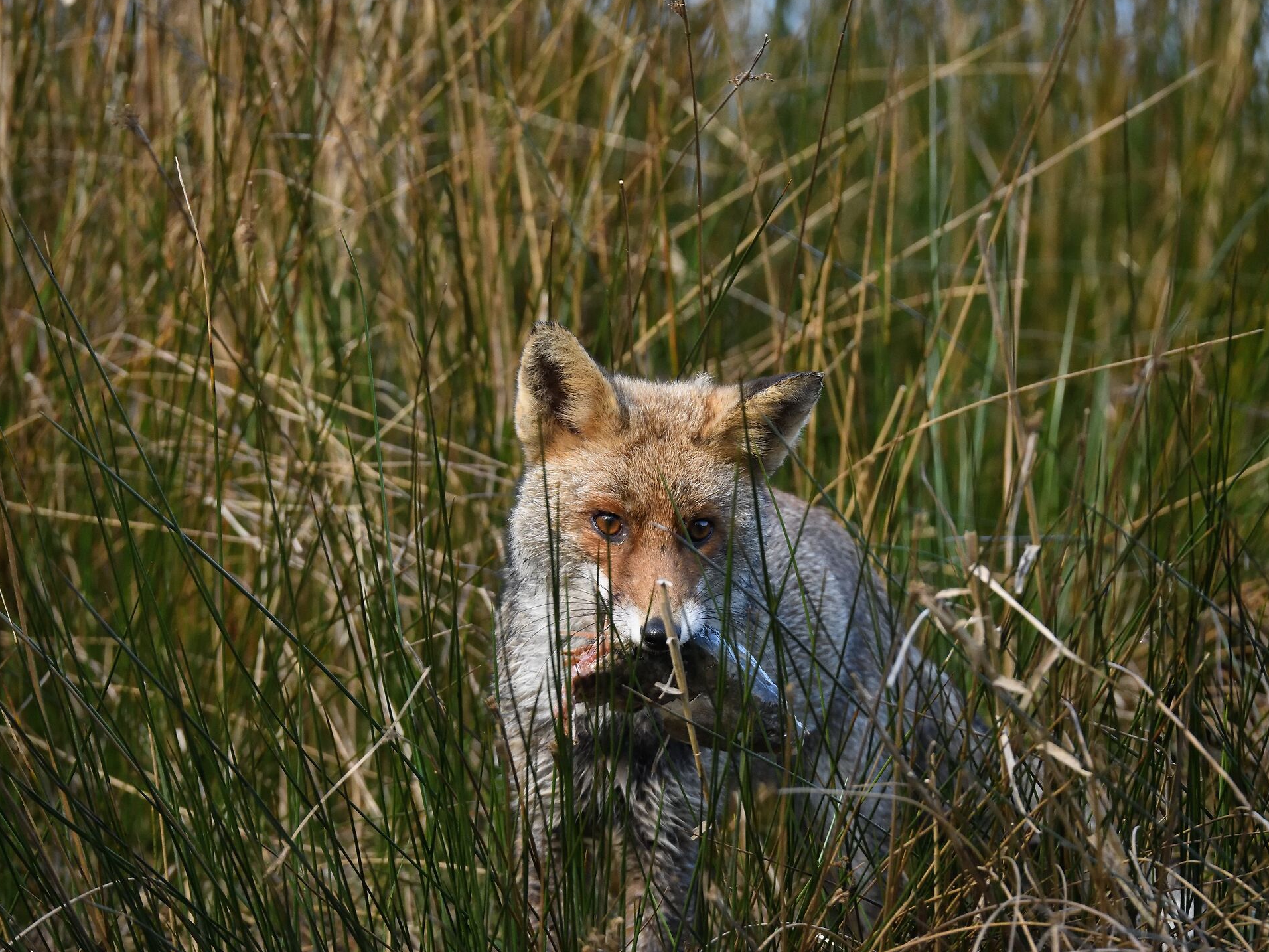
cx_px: 607
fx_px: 26541
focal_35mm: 724
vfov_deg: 2.1
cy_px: 528
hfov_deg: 2.7
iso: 3200
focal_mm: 600
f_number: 8
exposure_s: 1/2000
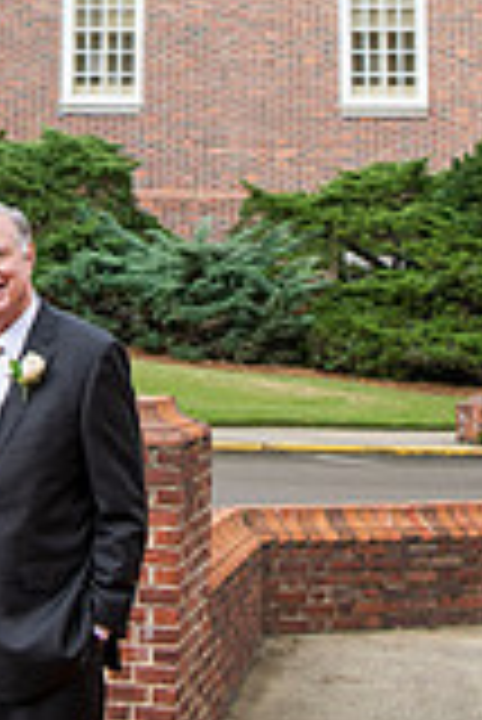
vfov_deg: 21.0
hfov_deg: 14.9
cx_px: -9
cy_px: -148
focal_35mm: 90
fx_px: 1803
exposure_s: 1/200
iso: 250
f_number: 3.5
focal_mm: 32
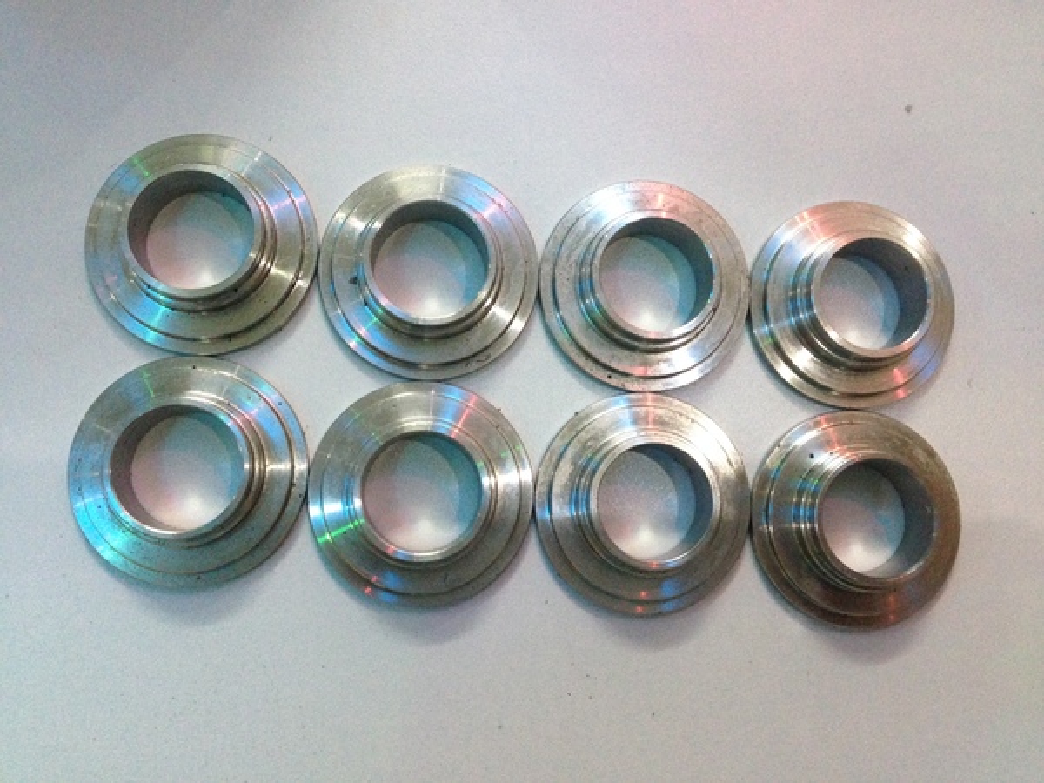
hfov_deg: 55.4
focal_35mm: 33
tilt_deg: -83.9
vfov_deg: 42.9
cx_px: 522
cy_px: 392
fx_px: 995
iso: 320
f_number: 2.4
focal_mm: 4.12
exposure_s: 1/20
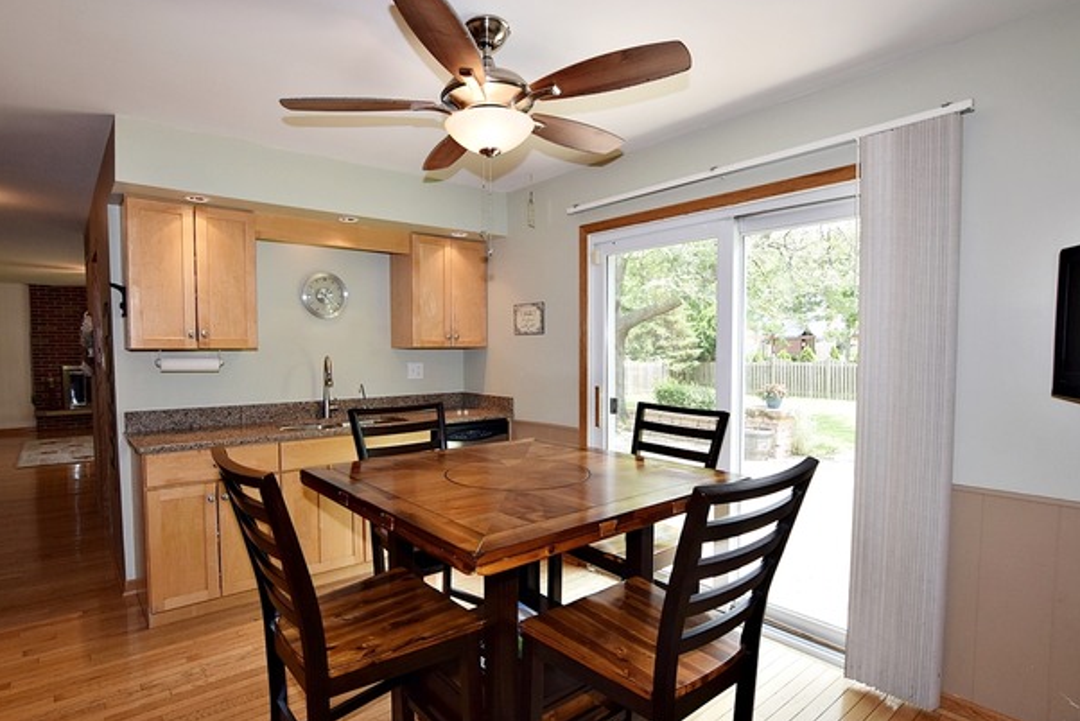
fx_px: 526
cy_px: 374
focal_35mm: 18
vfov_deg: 68.8
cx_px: 535
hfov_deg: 91.5
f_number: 5.6
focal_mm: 11
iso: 400
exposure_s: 1/125
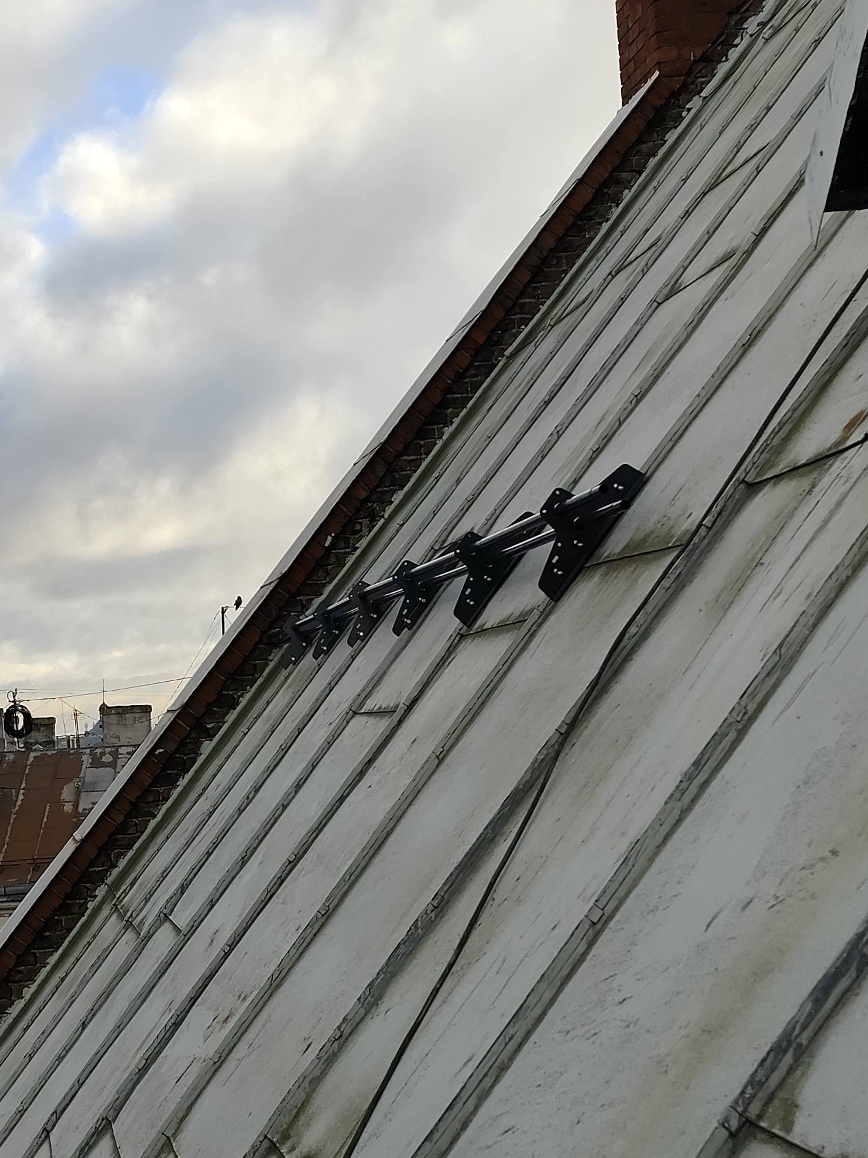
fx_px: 1873
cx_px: 96
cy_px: 684
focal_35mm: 56
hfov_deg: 25.3
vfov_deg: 34.3
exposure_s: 1/536
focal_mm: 6.19
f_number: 1.65
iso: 50
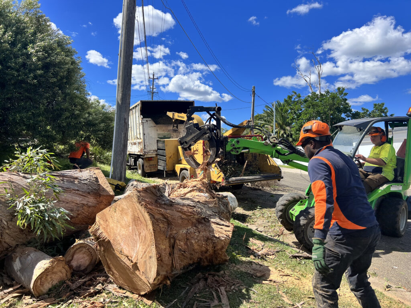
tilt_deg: +2.6
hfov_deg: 67.3
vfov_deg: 53.1
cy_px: 154
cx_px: 206
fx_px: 309
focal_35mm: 26
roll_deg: +1.3
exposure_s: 1/2762
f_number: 1.5
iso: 50
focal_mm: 5.7
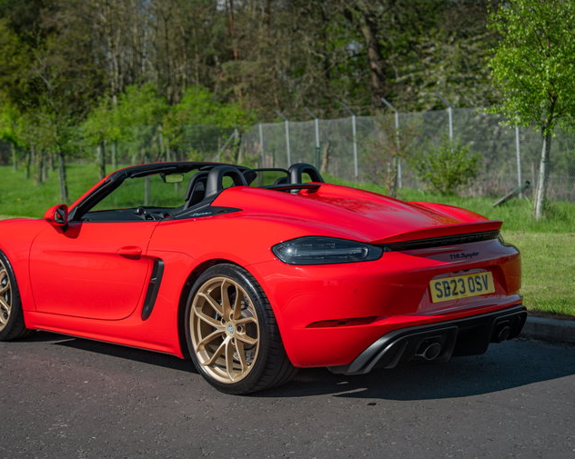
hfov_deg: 33.0
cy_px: 232
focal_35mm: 57
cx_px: 243
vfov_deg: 26.7
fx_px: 970
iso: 100
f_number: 2.8
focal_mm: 50
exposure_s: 1/1600
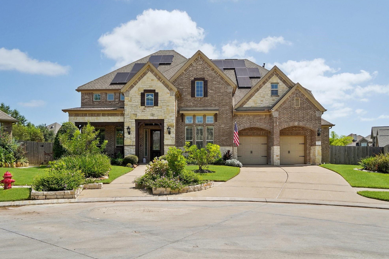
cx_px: 199
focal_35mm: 25
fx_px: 270
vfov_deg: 51.3
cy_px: 126
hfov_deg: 71.5
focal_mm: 24
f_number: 8
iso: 500
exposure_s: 1/1600
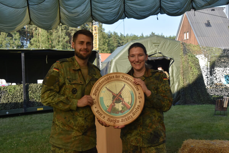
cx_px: 114
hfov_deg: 38.9
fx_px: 325
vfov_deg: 26.5
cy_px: 76
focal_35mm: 51
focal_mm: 34
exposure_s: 1/500
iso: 500
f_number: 8
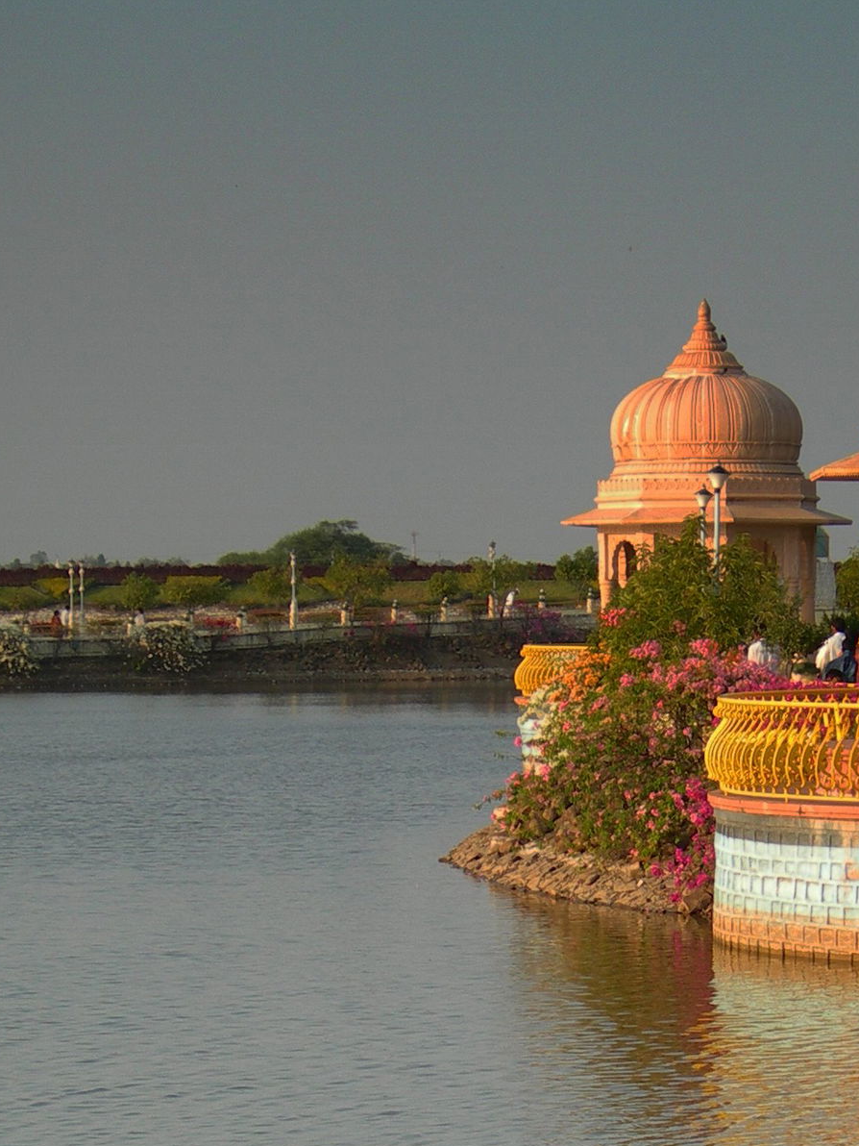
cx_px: 606
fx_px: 4334
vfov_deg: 14.9
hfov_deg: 11.3
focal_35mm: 131
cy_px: 1021
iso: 50
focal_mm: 12.7
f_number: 3.5
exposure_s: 1/255
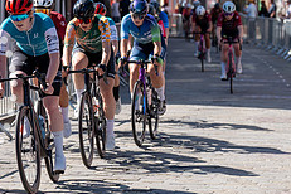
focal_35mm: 198
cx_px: 94
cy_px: 21
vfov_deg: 6.9
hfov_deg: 10.4
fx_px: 1600
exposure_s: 1/1000
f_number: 3.5
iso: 100
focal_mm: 79
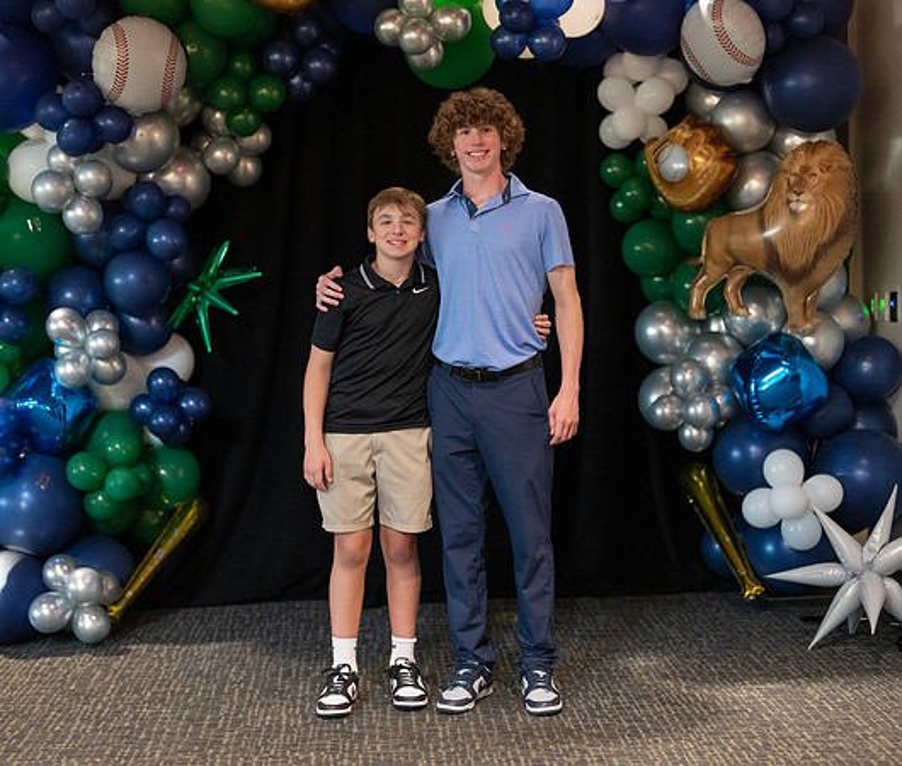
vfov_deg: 26.9
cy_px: 383
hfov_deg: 31.5
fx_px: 1599
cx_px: 453
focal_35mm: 58
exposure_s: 1/320
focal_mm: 50
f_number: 1.2
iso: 1600
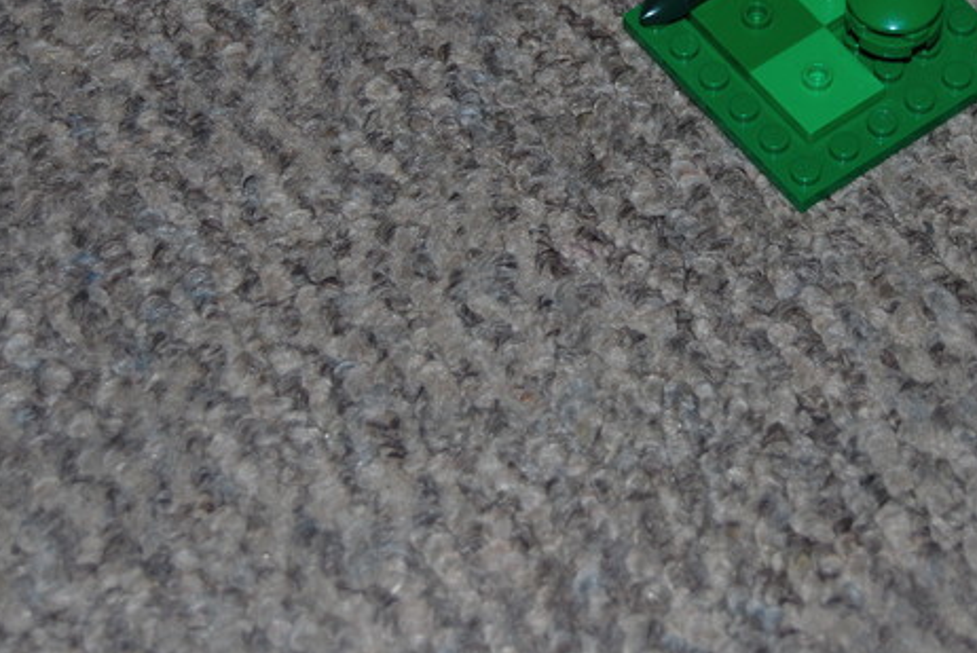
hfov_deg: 18.4
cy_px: 23
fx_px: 3015
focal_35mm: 111
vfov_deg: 12.2
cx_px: 634
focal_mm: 38
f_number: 5
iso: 200
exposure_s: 1/60
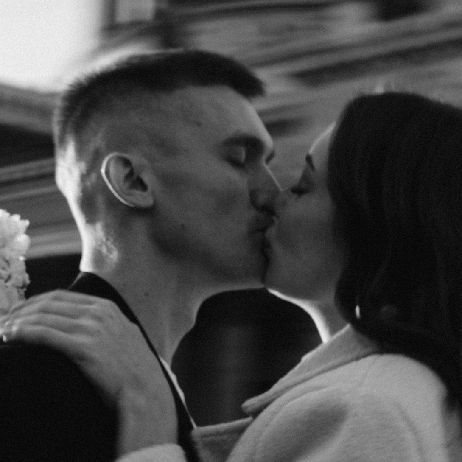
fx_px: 1585
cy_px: 329
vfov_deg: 16.5
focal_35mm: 105
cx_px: 209
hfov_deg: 16.6
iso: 64
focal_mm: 35
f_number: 9
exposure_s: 1/30
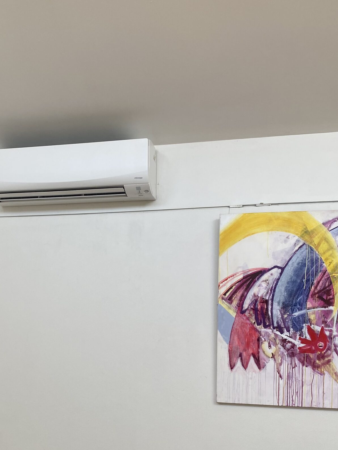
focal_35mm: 42
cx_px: 109
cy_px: 338
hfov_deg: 34.0
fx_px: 547
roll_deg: -1.3
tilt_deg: +0.4
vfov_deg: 43.3
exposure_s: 1/122
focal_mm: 4.25
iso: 50
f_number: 1.8
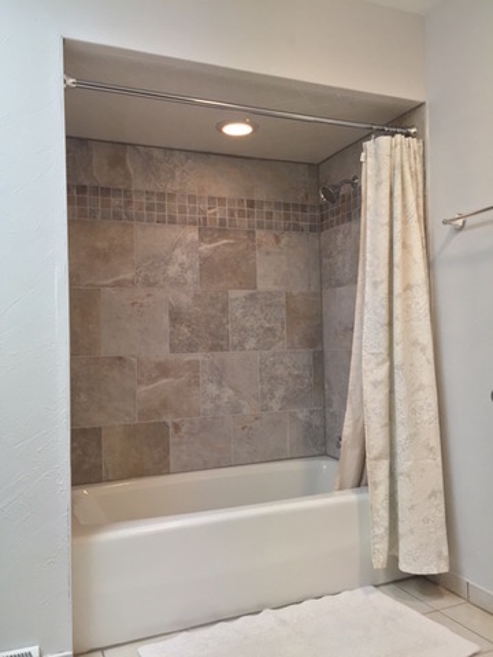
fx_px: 551
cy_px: 328
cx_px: 246
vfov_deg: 61.7
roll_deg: +1.6
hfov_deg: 48.2
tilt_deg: +2.4
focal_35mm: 29
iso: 160
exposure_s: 1/33
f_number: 2.2
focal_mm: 4.15
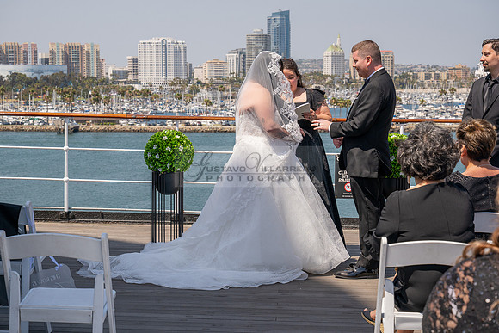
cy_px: 166
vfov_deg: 19.5
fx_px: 970
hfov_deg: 28.8
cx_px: 250
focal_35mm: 70
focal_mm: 70
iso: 200
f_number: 8
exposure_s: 1/800
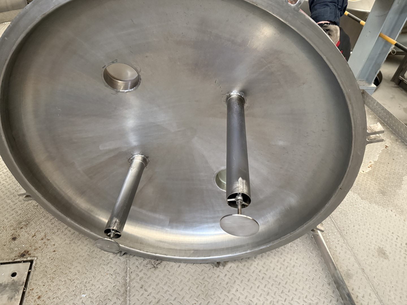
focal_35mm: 24
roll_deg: -7.9
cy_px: 152
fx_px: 282
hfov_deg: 71.6
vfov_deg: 56.8
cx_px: 204
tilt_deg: -40.6
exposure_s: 1/60
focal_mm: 6.76
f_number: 1.78
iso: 800
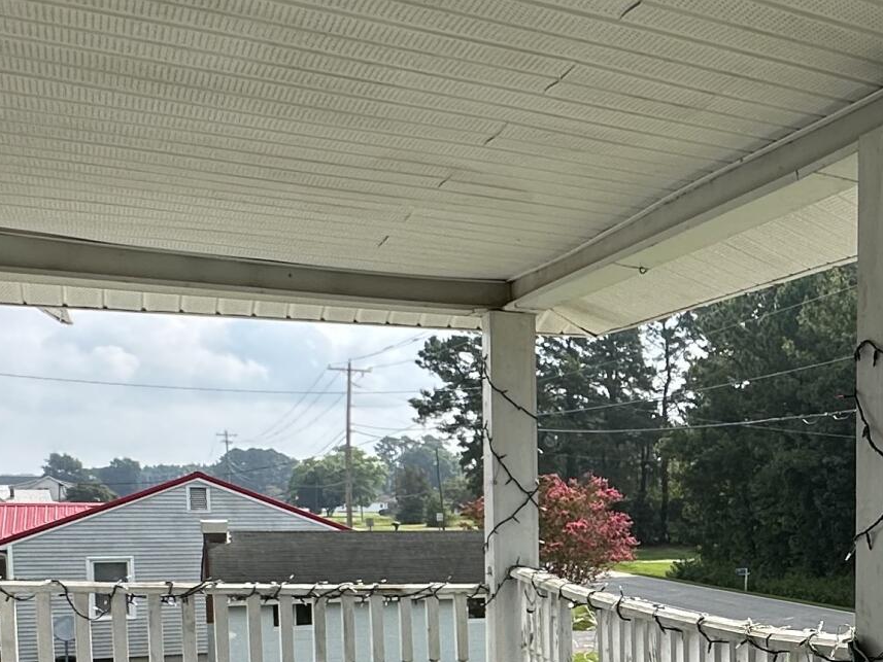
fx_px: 1250
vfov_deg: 28.5
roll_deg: -0.5
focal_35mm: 49
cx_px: 913
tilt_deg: -4.3
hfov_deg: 34.8
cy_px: 597
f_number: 2.2
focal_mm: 2.22
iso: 40
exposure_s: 1/1233
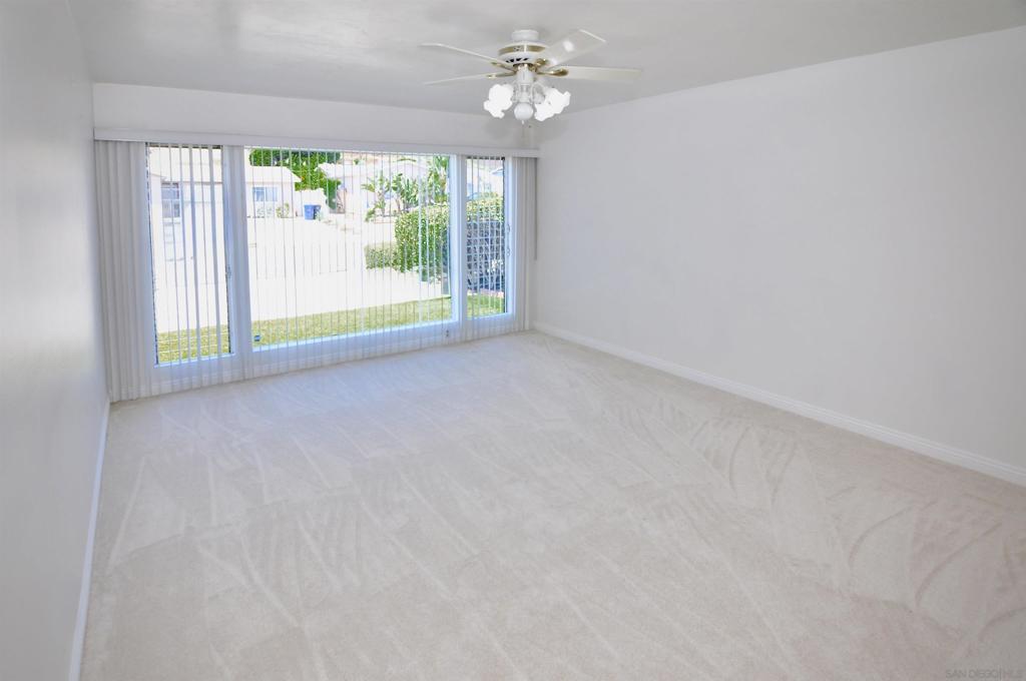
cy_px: 340
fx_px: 470
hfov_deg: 95.1
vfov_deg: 71.9
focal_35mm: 16
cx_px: 513
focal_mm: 11
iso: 400
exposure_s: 1/125
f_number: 5.6
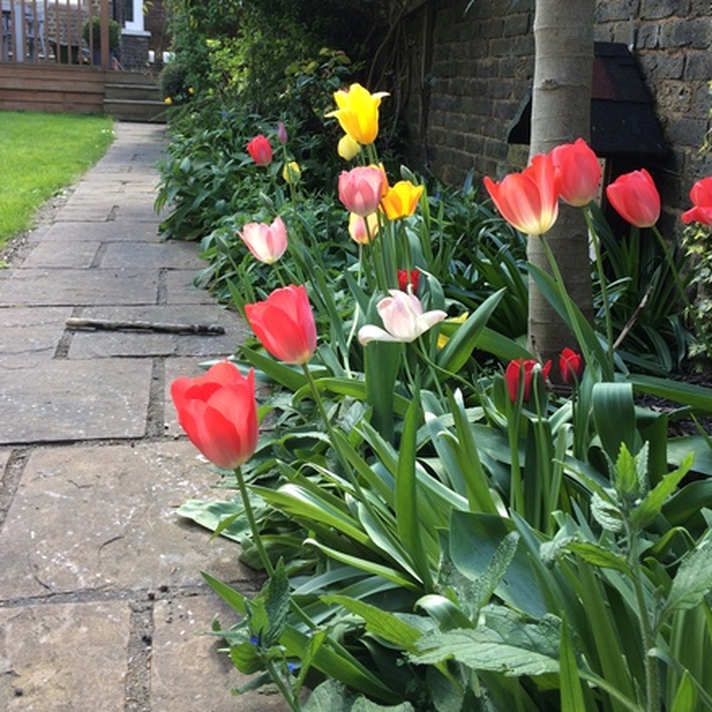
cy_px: 250
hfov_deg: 47.2
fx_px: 814
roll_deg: -1.1
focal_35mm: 35
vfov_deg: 46.6
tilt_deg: -13.3
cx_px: 360
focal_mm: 4.15
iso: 32
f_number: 2.2
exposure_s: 1/121
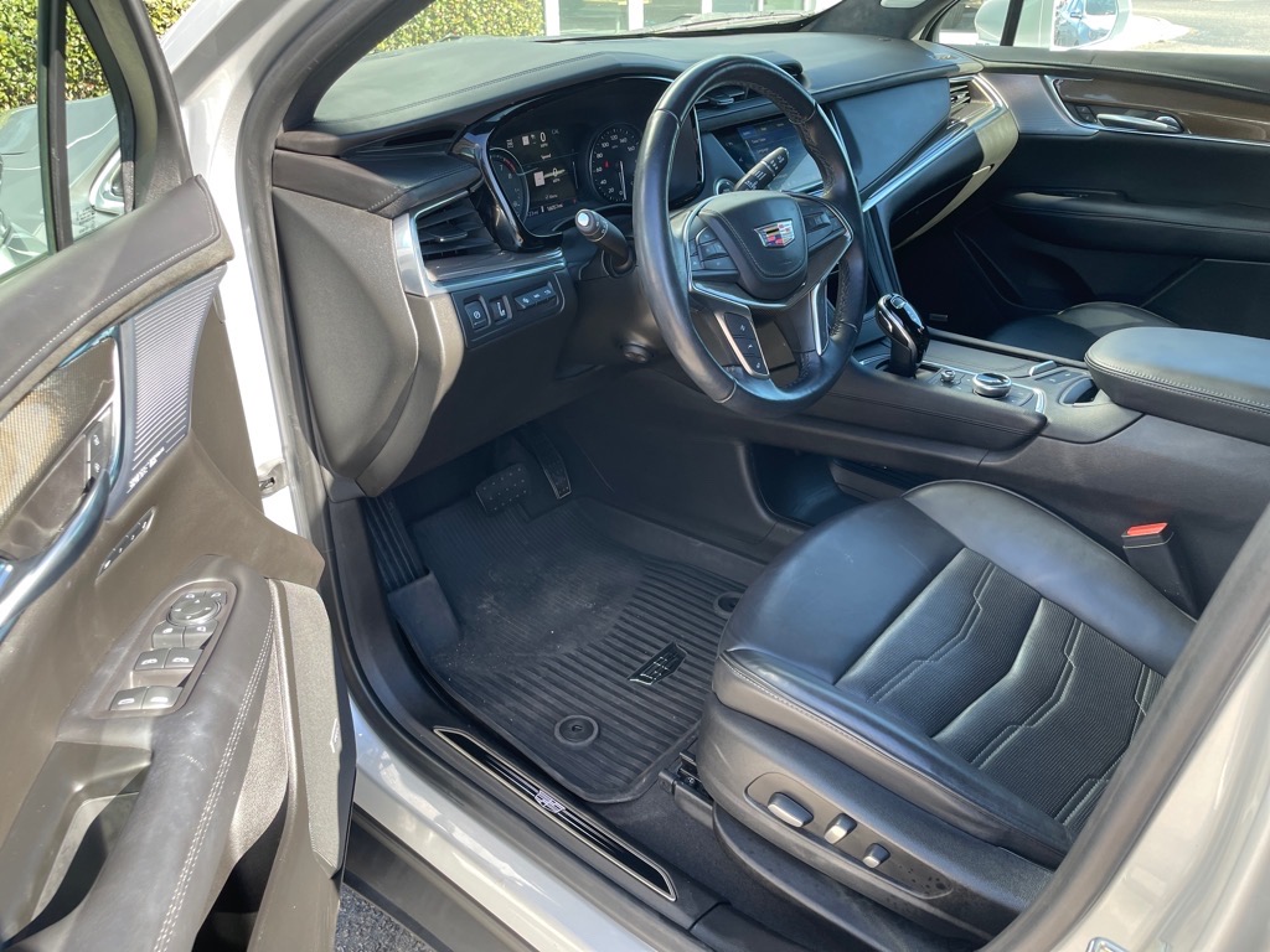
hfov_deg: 67.3
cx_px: 635
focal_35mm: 26
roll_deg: +0.6
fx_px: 954
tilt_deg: -28.6
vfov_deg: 53.1
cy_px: 476
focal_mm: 4.2
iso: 32
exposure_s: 1/147
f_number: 1.6
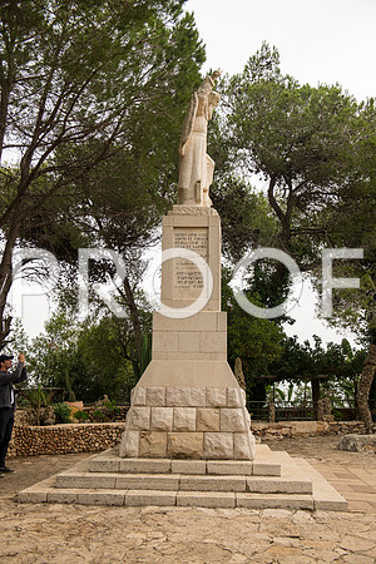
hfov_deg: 35.1
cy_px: 282
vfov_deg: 50.7
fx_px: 595
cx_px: 188
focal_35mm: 38
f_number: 3.5
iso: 100
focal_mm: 38
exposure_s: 1/400
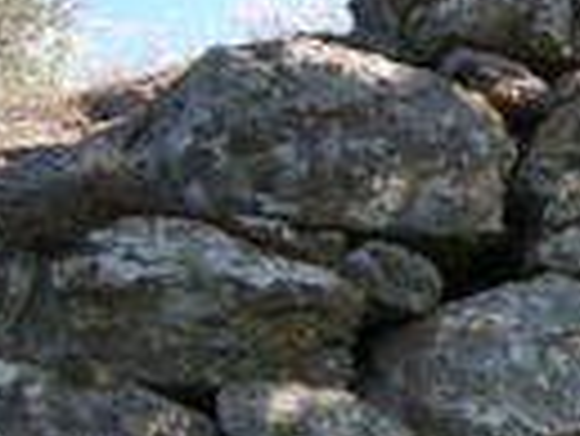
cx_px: 976
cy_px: 414
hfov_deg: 13.5
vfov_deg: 11.0
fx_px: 2247
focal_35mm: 134
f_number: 4.3
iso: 64
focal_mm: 7.5
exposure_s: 1/114
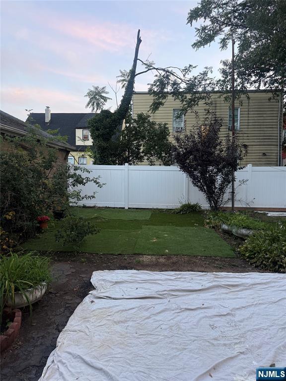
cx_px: 143
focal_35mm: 24
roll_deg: +0.1
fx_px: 264
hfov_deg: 56.8
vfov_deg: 71.6
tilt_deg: -2.2
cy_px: 190
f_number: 1.78
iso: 200
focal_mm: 6.76
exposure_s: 1/101
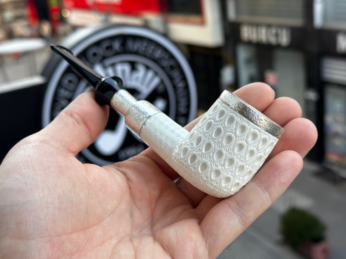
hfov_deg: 39.7
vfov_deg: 30.3
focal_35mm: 48
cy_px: 130
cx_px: 173
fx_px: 480
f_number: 1.78
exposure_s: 1/159
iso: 50
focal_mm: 6.86
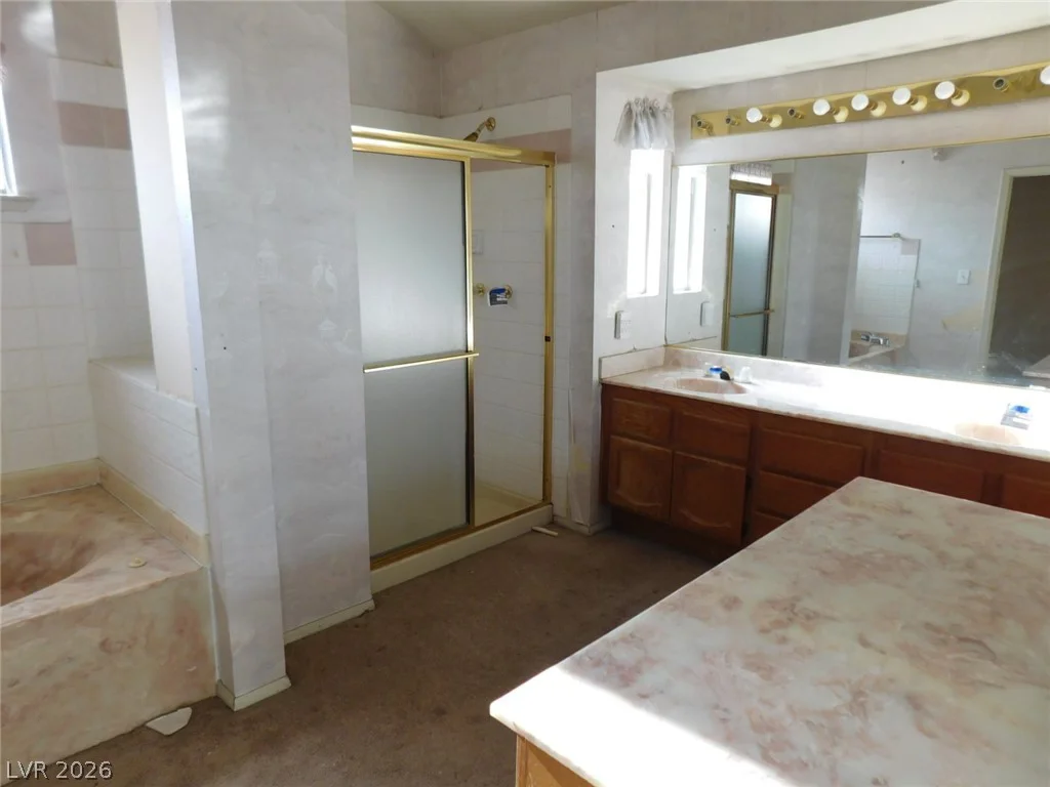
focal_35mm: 23
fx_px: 698
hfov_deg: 73.9
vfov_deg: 58.9
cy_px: 394
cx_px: 525
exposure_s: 1/40
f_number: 3
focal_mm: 4
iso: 125
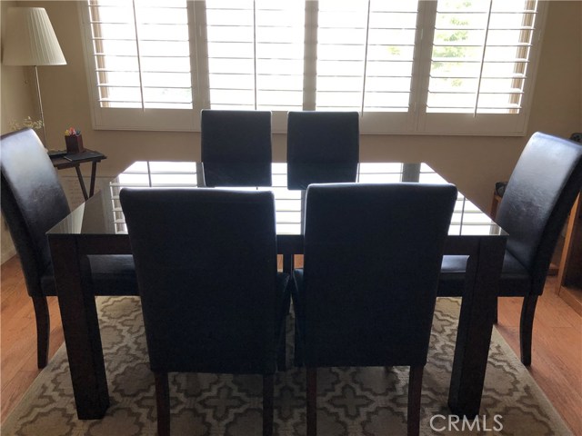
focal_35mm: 28
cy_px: 218
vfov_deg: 49.7
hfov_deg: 63.4
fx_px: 471
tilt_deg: -20.1
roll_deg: +0.1
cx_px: 291
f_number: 1.8
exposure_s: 1/30
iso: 25
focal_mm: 3.99
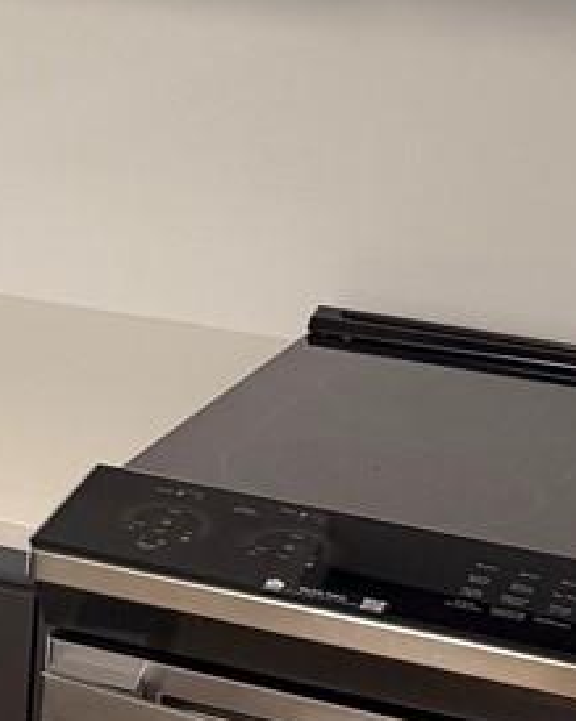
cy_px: 163
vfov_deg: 14.0
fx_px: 2921
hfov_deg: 9.8
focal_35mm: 137
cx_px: -860
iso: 200
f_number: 1.78
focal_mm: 6.76
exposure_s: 1/120
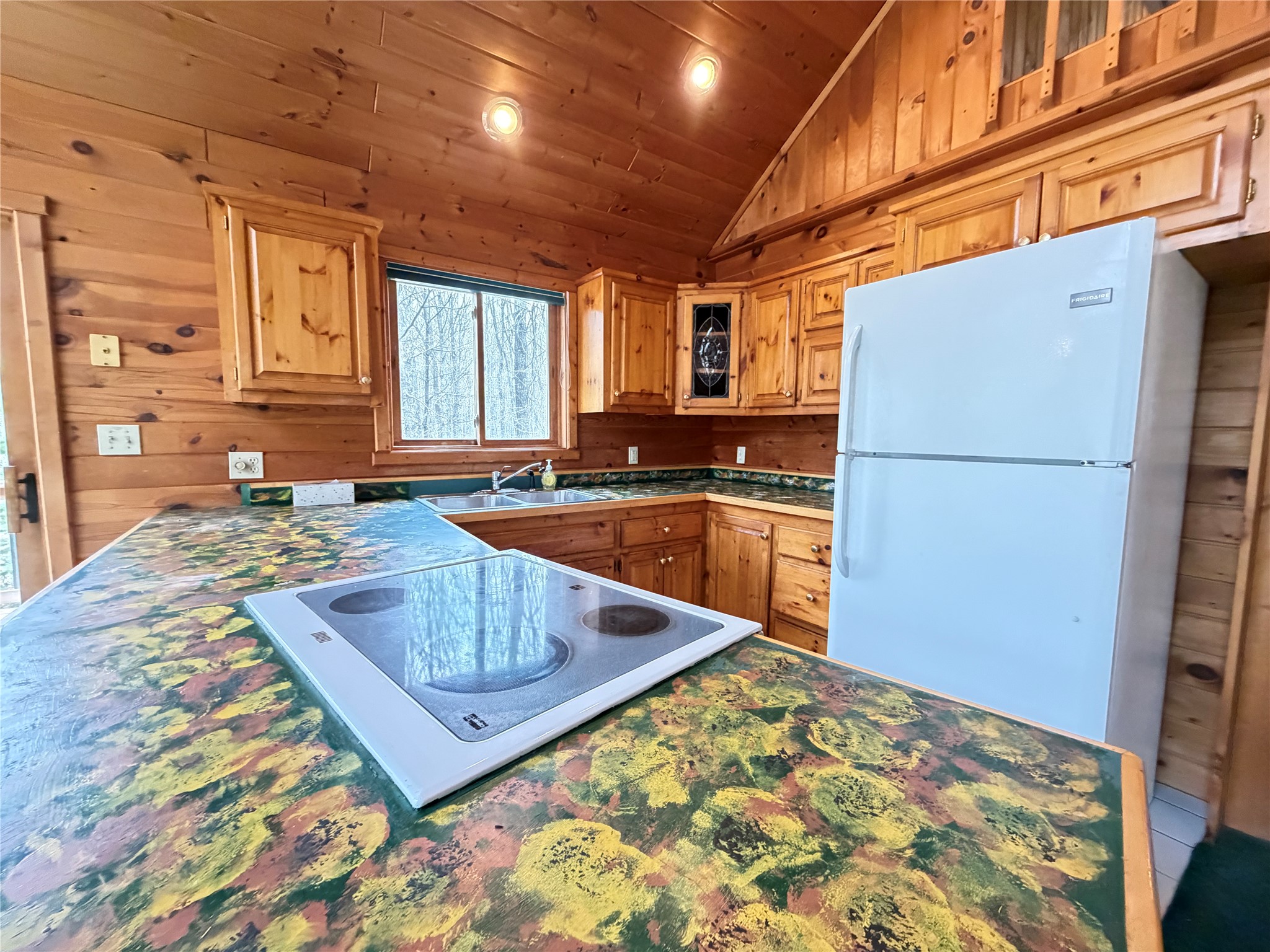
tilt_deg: -5.4
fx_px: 514
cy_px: 476
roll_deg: -1.1
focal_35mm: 14
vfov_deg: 85.7
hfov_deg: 102.1
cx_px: 635
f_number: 2.2
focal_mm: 2.22
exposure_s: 1/60
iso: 1000
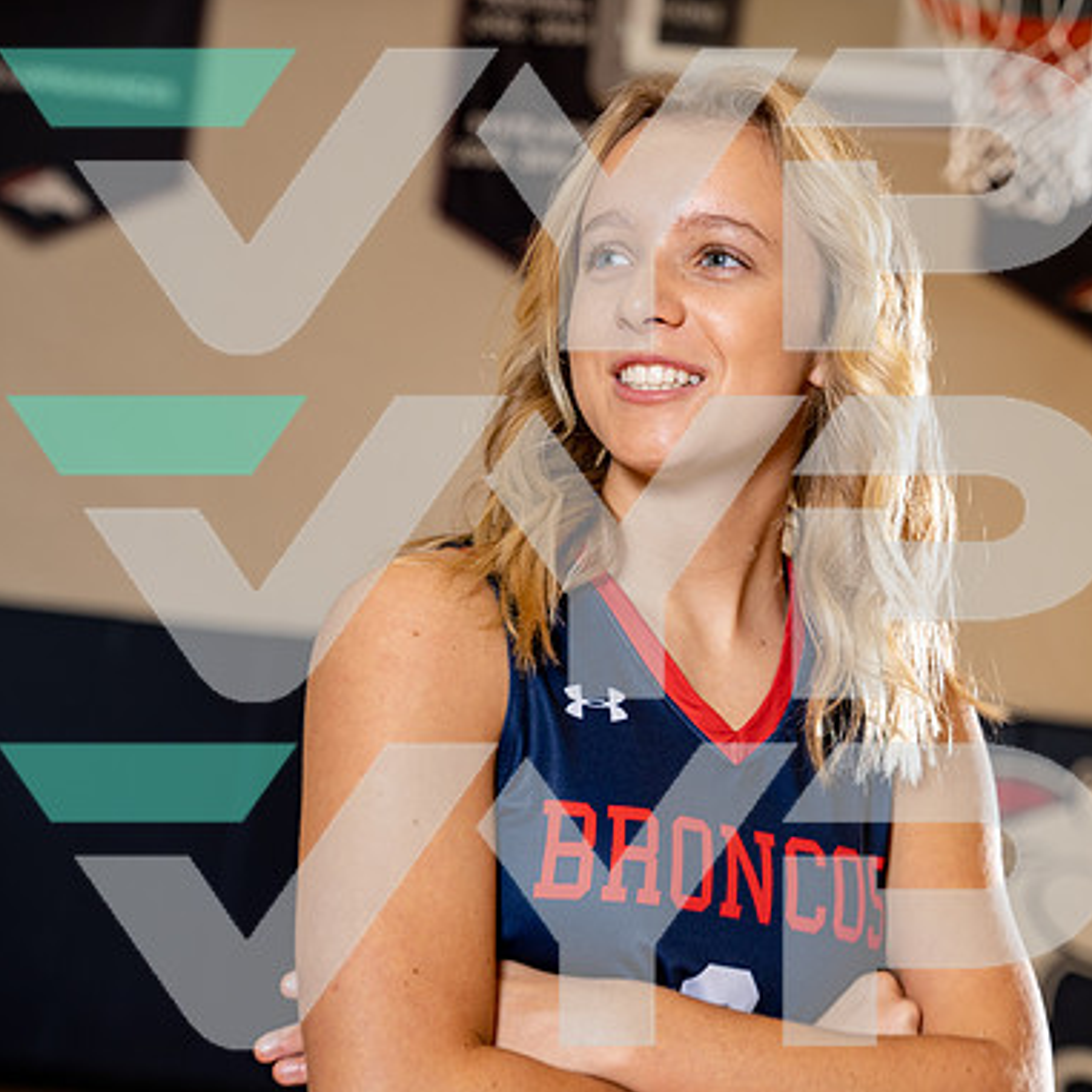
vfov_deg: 21.9
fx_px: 2820
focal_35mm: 79
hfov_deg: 21.8
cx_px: 737
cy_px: 549
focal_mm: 61
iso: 400
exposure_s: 1/250
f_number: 4.5
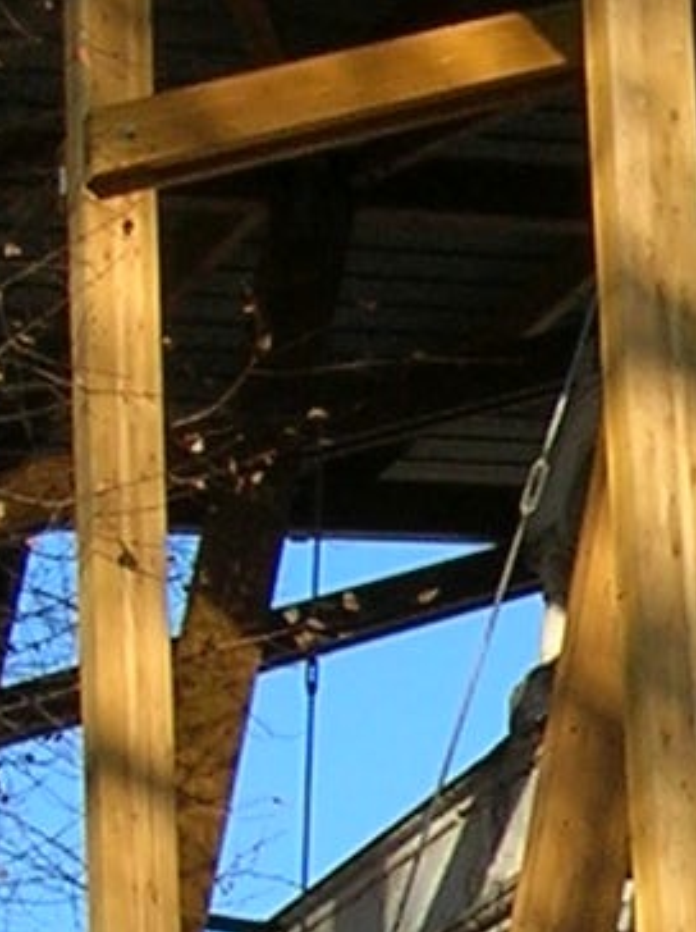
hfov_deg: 6.6
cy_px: 1083
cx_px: 1584
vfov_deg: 9.2
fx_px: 5751
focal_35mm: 214
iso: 50
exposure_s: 1/242
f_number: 4.9
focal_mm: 5.7
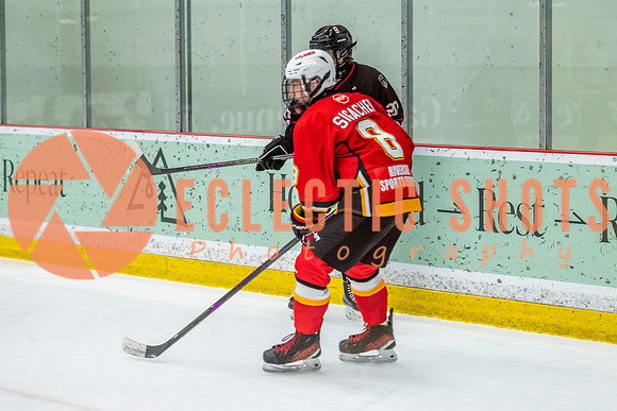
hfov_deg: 15.1
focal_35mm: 135
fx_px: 2322
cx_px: 339
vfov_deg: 10.1
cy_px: 186
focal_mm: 98
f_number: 3.2
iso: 2000
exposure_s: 1/640
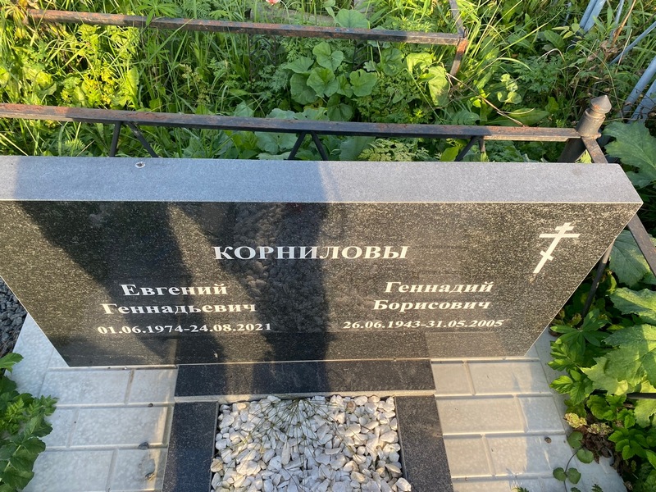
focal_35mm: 26
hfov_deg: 67.3
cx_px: 328
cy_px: 246
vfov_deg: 53.1
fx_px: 493
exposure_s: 1/275
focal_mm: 4.25
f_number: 1.8
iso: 32
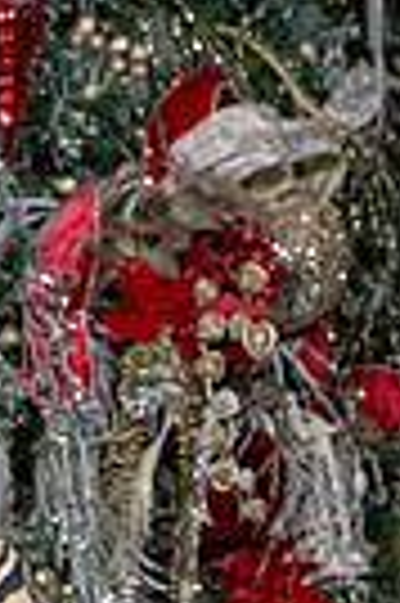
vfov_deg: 11.2
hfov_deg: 7.7
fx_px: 2907
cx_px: -258
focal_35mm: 174
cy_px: 1008
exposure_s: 1/125
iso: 160
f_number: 7.1
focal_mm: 52
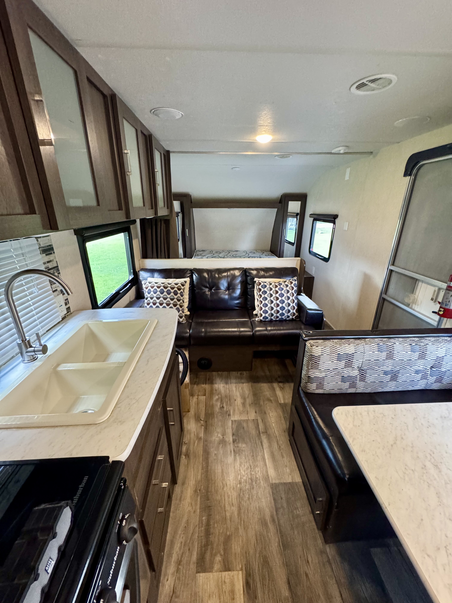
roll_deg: -1.1
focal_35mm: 14
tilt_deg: -21.0
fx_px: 244
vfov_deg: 102.1
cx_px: 226
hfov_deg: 85.7
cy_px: 302
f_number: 2.2
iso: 640
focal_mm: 2.22
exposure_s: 1/60
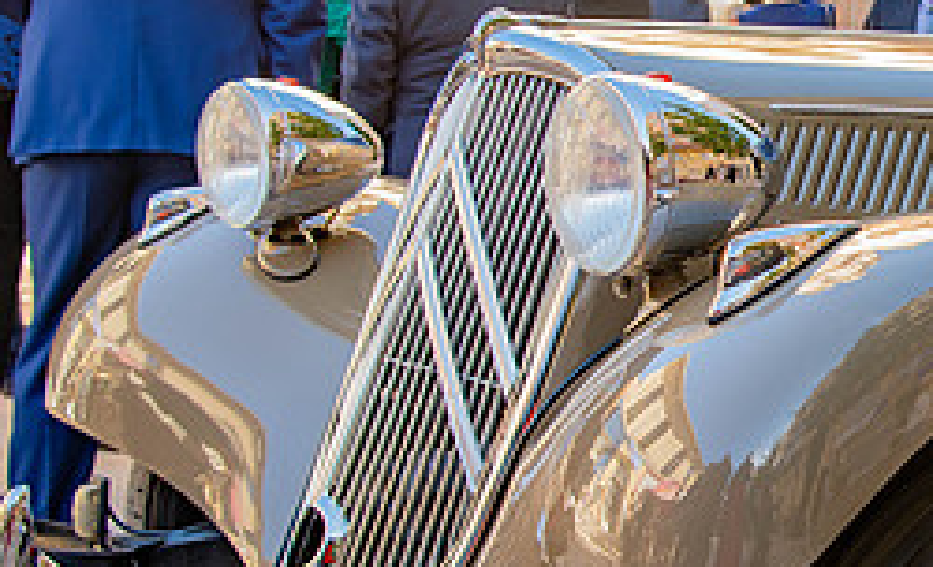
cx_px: 1047
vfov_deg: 17.3
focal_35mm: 74
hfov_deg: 25.8
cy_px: 291
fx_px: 1867
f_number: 4.5
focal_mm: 28
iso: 100
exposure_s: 1/80
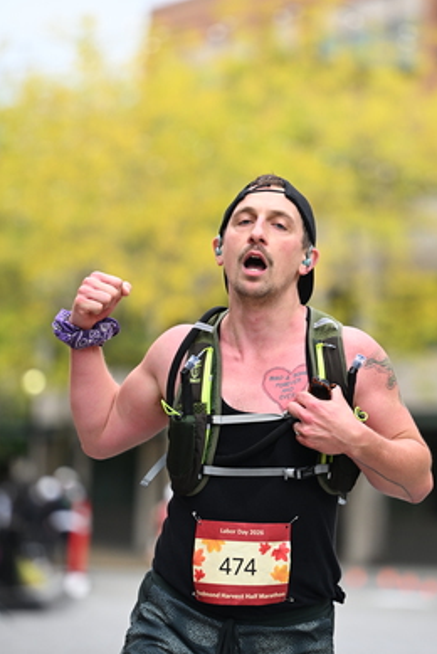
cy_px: 345
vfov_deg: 10.0
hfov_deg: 6.7
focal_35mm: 205
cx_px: 265
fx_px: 3726
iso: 640
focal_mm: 145
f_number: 2.8
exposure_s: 1/2000
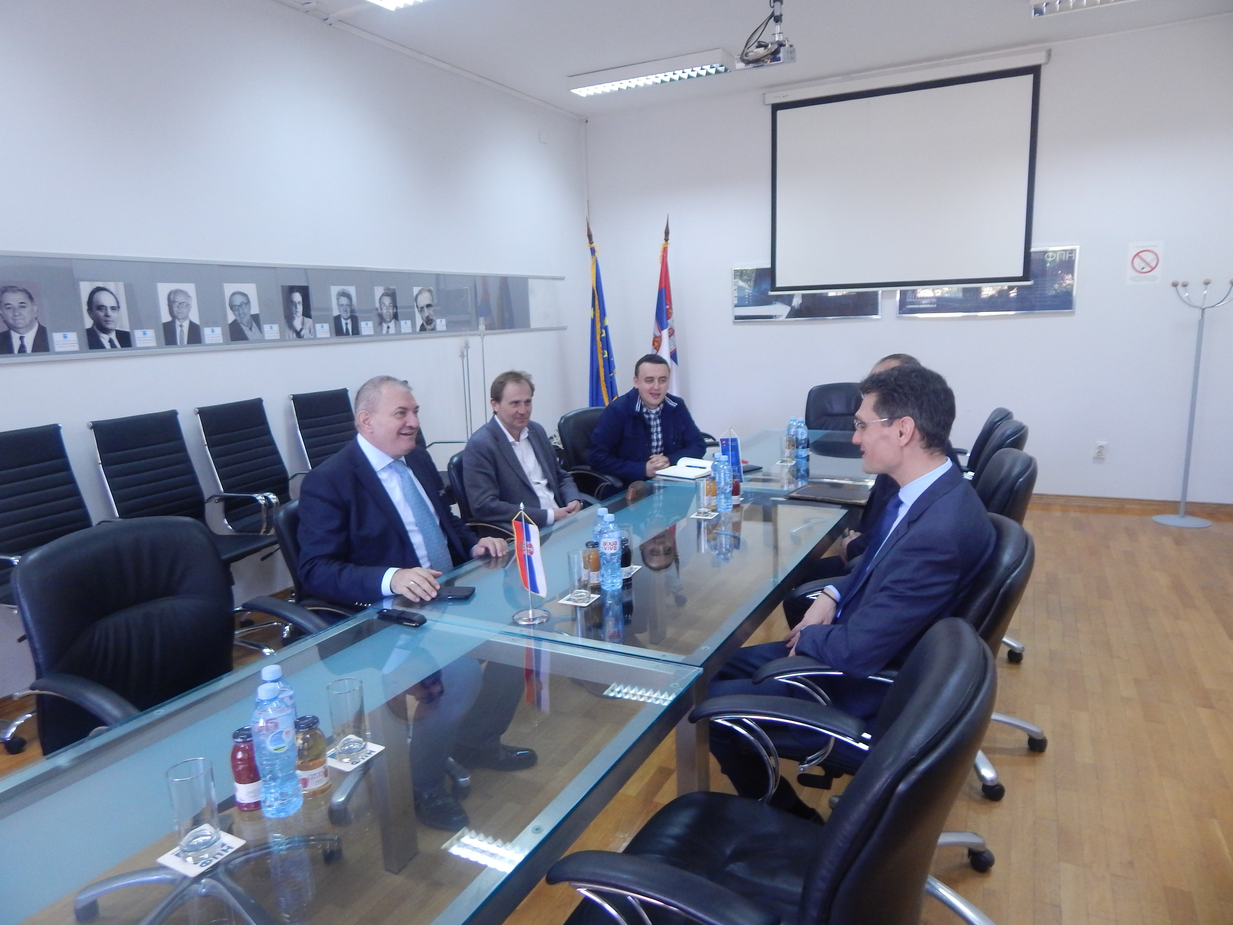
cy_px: 462
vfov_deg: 61.1
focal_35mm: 22
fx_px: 784
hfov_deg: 76.4
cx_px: 616
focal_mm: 4
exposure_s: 1/30
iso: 320
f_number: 3
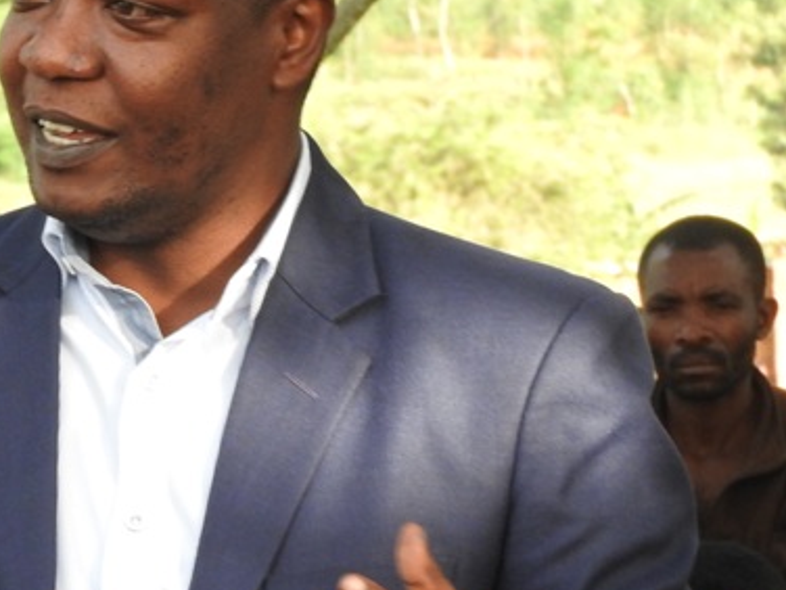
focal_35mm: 452
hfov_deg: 4.4
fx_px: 10263
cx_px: 63
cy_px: 435
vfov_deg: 3.3
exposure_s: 1/60
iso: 200
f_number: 5.2
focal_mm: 30.5
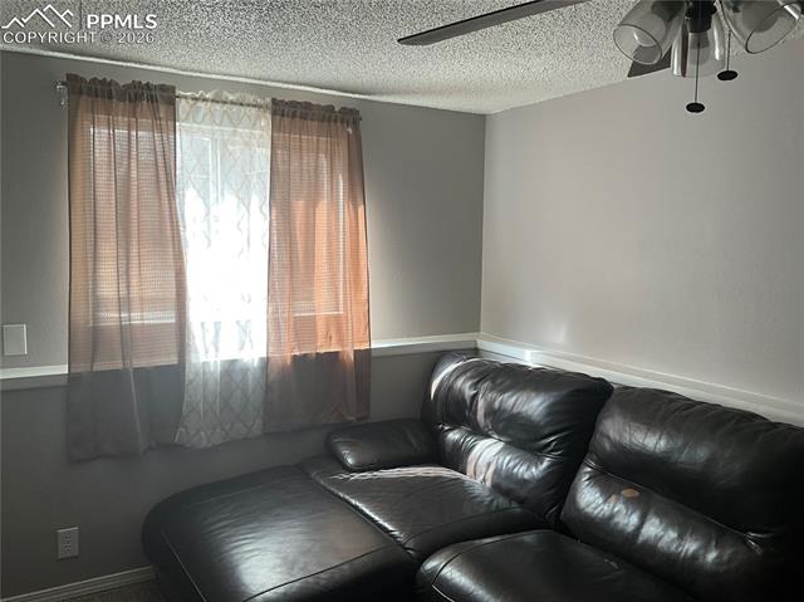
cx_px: 402
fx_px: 673
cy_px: 301
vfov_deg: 48.2
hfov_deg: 61.7
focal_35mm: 29
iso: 50
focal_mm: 3
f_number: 1.8
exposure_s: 1/122
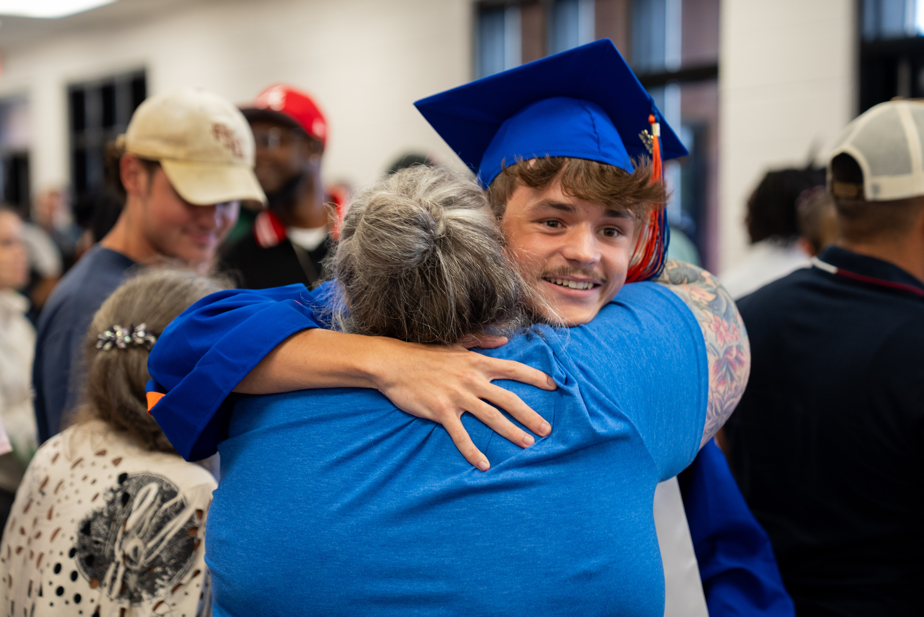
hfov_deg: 28.8
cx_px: 462
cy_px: 308
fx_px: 1798
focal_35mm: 70
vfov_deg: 19.5
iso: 1250
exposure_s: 1/125
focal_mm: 70
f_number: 2.8
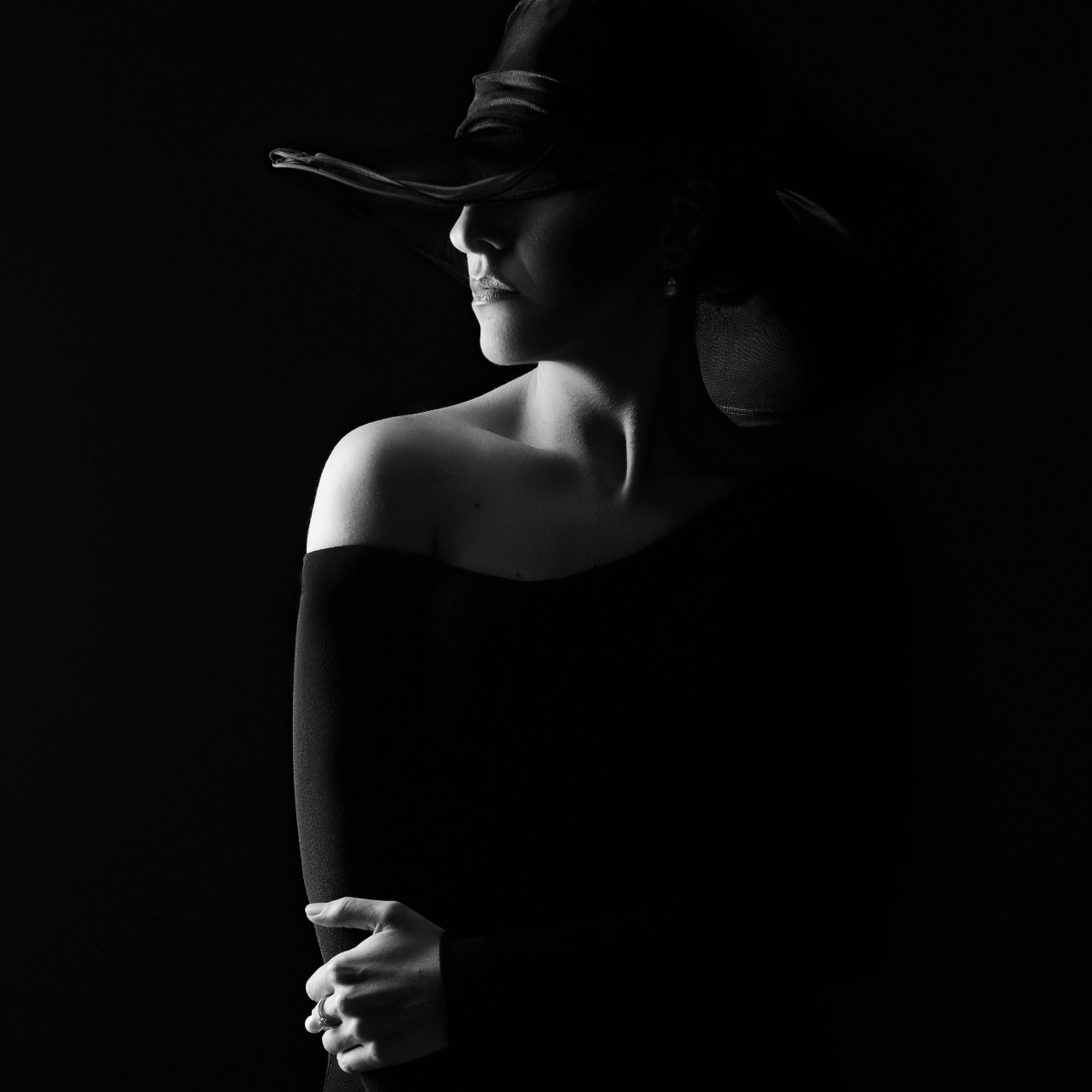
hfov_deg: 26.9
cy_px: 745
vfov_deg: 26.7
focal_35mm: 64
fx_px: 2284
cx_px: 544
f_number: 5.6
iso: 100
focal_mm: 50
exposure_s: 1/200
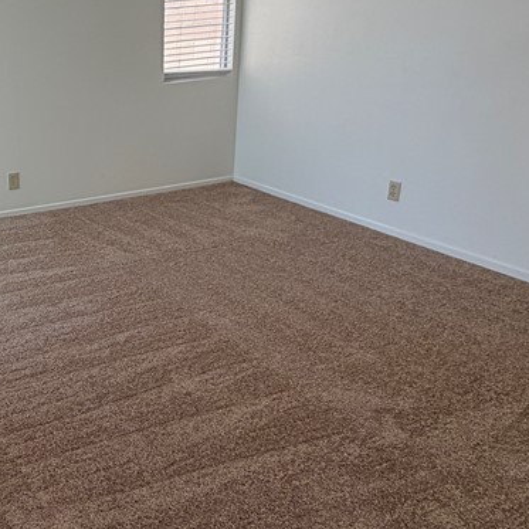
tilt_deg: -19.3
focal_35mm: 34
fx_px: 588
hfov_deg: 42.0
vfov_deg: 48.4
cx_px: 0
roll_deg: +3.9
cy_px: 235
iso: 100
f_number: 2.2
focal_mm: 2.22
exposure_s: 1/120
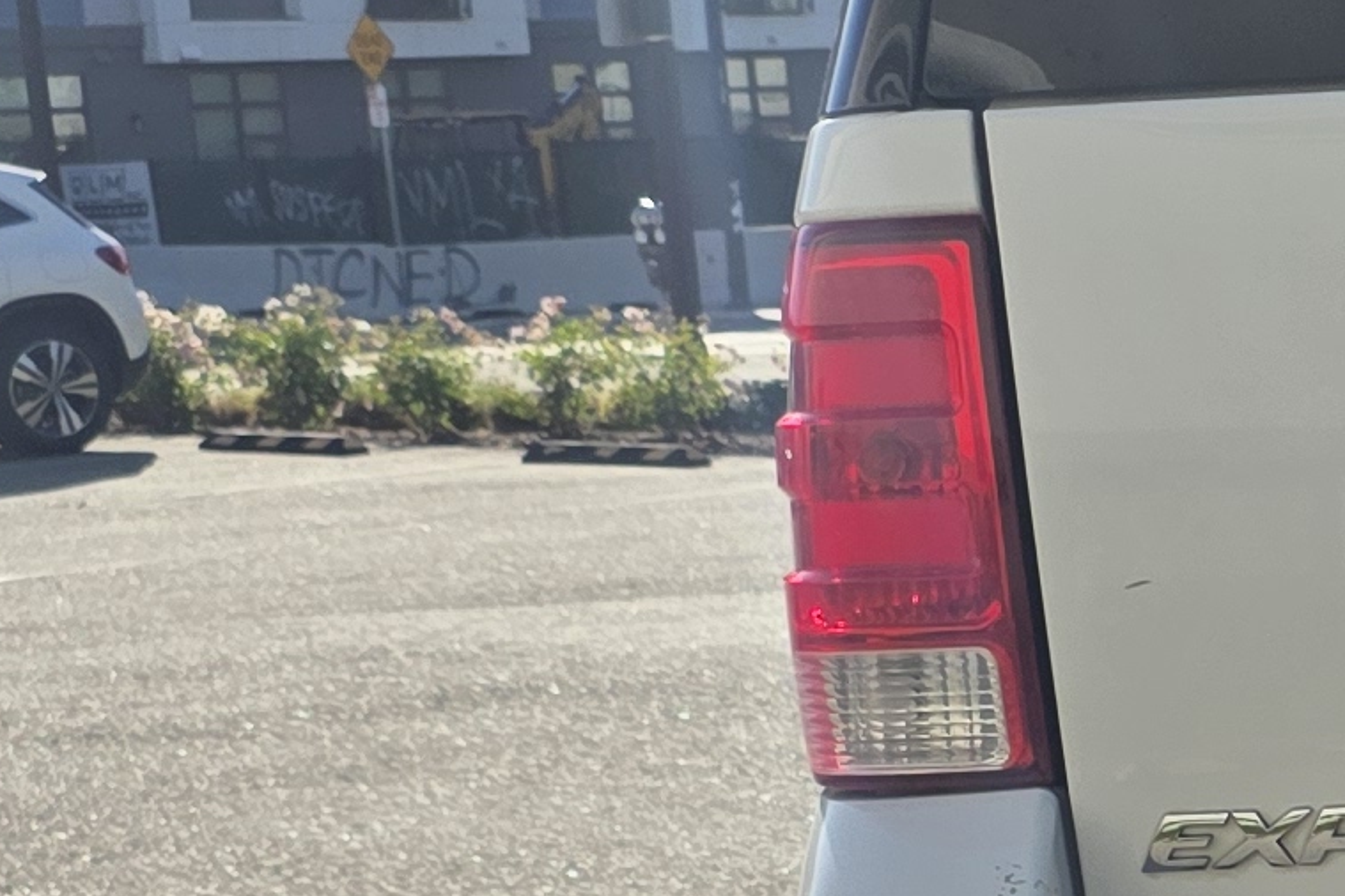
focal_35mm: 126
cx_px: 2072
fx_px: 4707
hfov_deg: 15.0
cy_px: 924
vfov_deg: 10.8
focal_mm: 6.3
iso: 80
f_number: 1.7
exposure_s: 1/6809
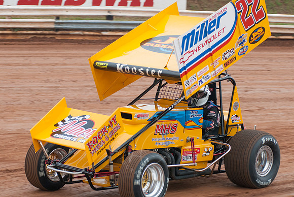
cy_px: 98
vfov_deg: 11.4
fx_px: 981
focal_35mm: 120
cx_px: 147
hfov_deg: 17.0
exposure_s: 1/320
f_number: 4
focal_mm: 80
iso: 400
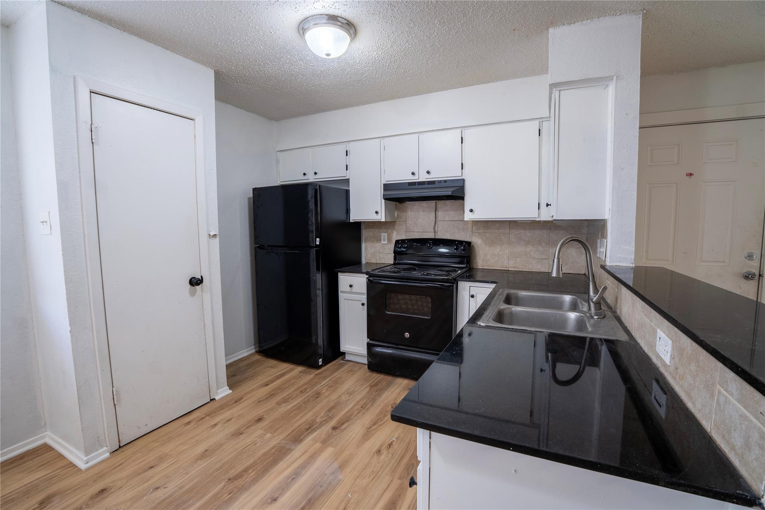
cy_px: 255
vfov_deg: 77.3
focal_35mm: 15
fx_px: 319
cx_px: 382
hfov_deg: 100.4
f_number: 8
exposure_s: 1/40
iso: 100
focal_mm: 10
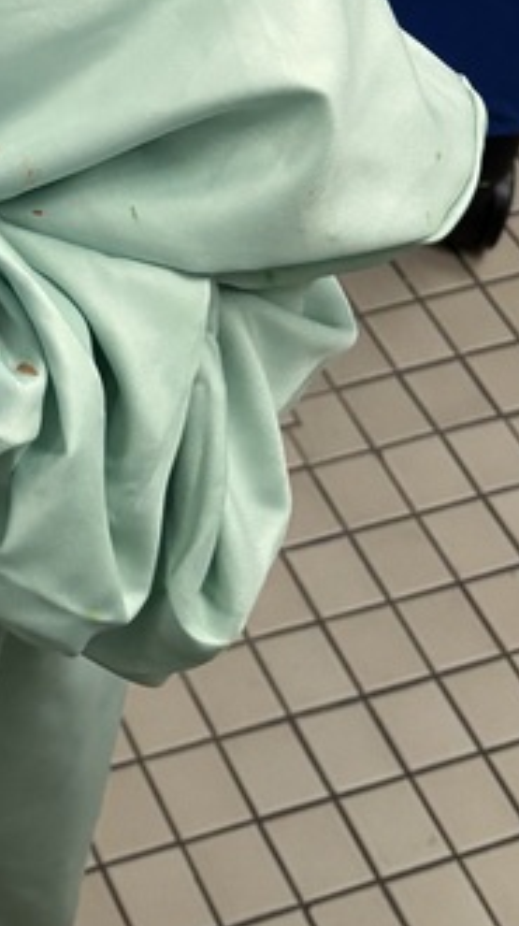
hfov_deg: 12.7
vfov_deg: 21.9
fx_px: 2158
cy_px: -261
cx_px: -370
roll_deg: -3.5
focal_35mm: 88
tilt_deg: -36.6
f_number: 1.6
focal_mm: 5.96
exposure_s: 1/60
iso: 250
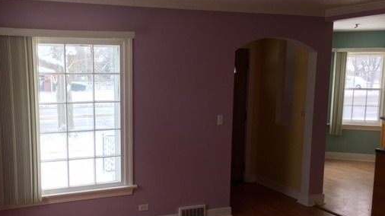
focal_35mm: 40
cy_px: 138
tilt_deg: -9.3
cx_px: 142
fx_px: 408
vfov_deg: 29.5
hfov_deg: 50.0
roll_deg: +0.2
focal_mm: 4.15
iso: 32
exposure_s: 1/60
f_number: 2.2
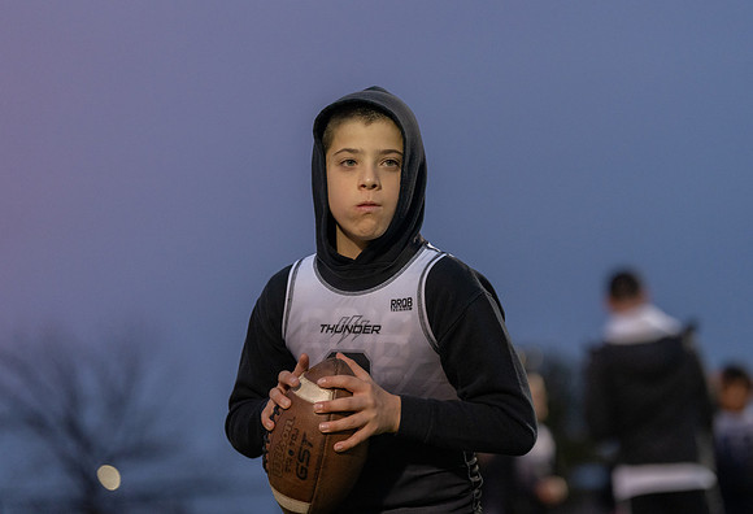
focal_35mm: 139
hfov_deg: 14.7
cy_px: 224
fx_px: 2925
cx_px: 435
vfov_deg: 10.0
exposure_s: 1/1000
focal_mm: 121
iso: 2500
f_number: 3.2
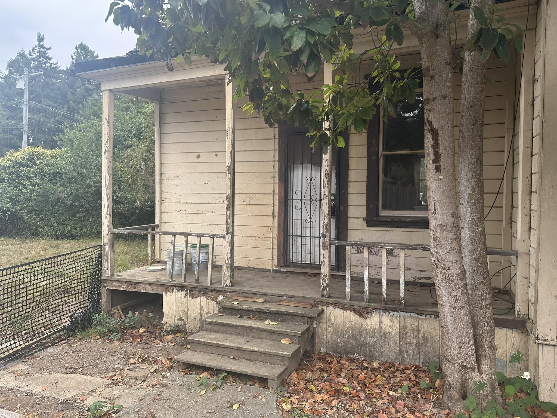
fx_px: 386
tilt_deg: -0.2
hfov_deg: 71.6
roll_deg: -0.9
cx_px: 278
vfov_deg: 56.8
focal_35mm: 24
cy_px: 209
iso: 80
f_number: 1.78
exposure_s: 1/718
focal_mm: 6.86
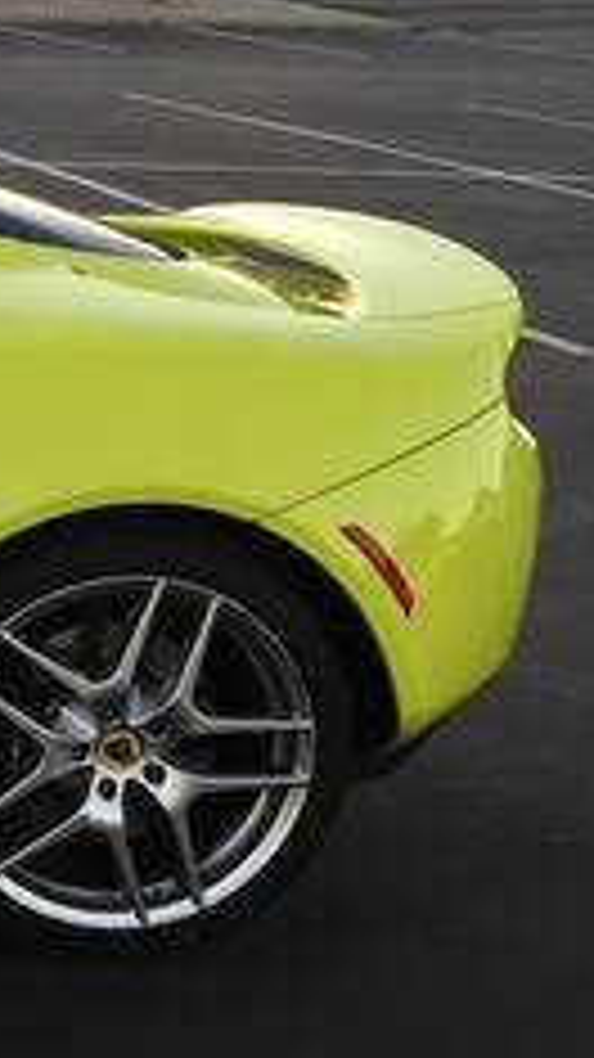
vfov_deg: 24.7
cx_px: -792
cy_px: 486
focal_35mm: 86
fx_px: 2411
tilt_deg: -13.7
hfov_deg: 11.7
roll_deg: -1.9
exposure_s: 1/120
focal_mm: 4.15
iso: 40
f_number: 2.2
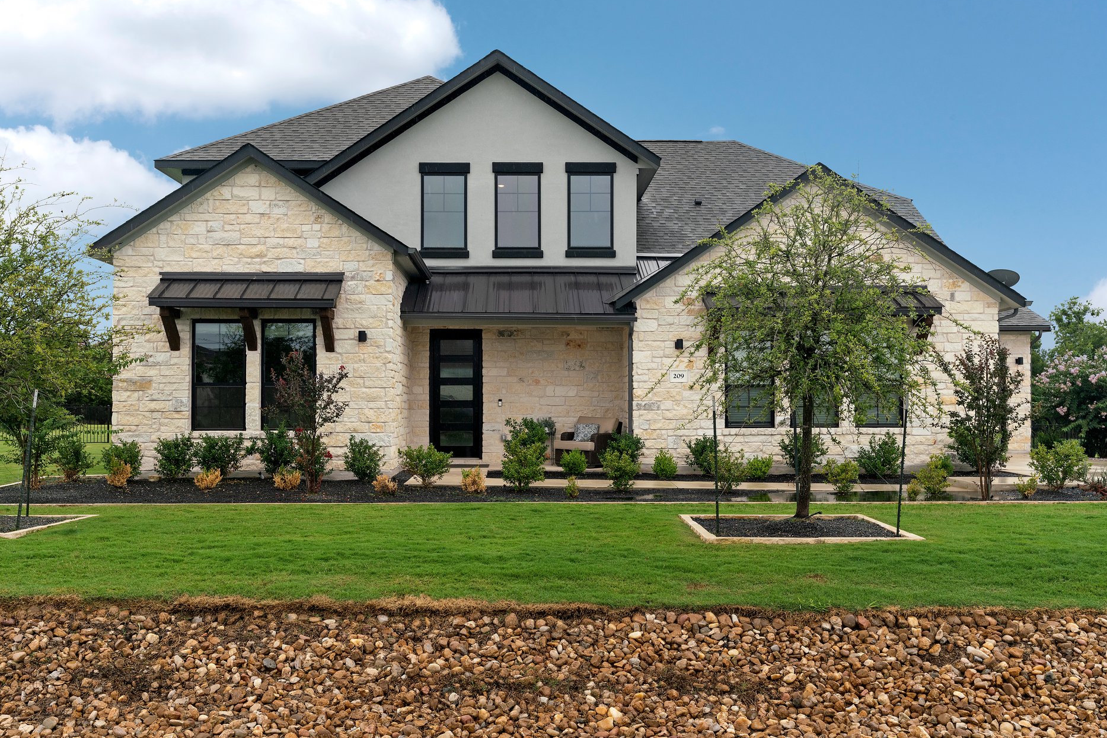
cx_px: 541
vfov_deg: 38.9
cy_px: 387
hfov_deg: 55.8
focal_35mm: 34
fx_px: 1046
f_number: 8
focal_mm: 31
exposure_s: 1/320
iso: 500
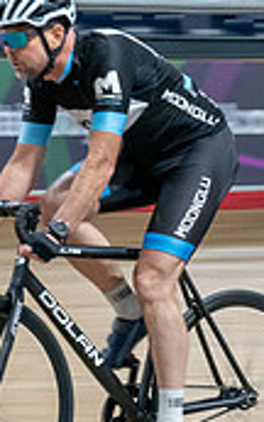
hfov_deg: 4.9
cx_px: 68
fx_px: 3111
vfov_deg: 7.8
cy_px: 162
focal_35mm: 270
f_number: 11
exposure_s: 1/100
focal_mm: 79
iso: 6400
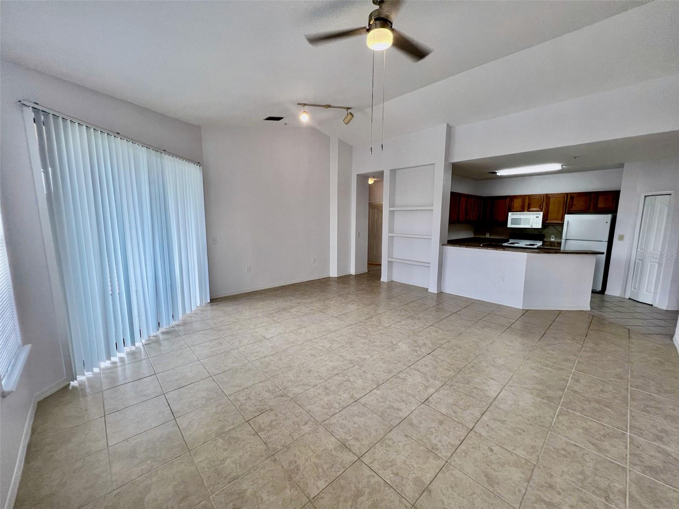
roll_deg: -0.4
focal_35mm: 13
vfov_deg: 89.9
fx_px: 255
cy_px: 254
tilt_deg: -8.4
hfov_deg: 106.2
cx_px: 340
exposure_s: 1/120
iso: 80
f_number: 1.8
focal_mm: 1.57
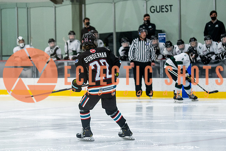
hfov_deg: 11.1
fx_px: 1158
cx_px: 94
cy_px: 68
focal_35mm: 184
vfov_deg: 7.5
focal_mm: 102
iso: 1800
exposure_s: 1/640
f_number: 2.8
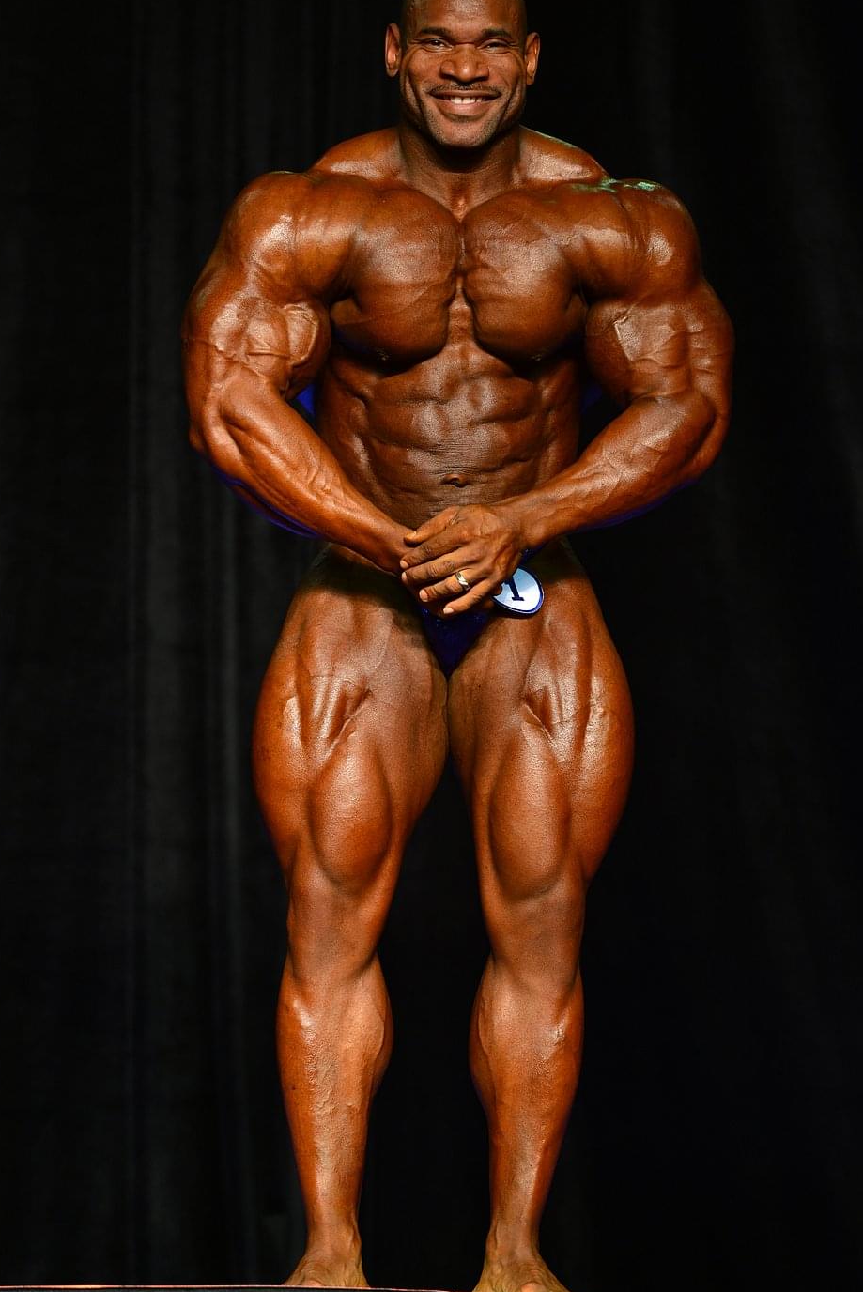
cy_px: 632
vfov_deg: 8.8
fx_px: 8439
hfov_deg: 5.9
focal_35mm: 235
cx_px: 433
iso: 800
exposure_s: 1/125
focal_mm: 200
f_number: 3.2
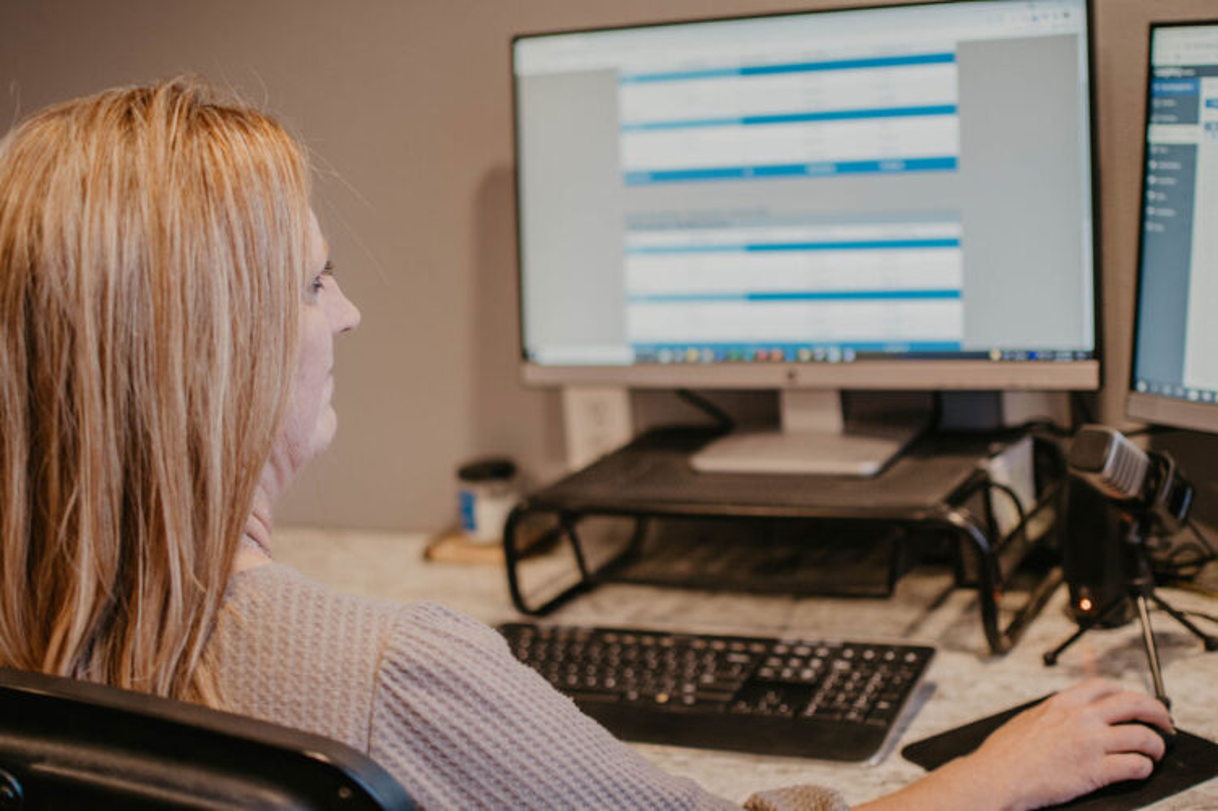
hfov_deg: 38.2
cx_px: 609
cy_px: 406
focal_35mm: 52
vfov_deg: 26.0
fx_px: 1758
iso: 160
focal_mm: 35
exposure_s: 1/100
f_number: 1.8
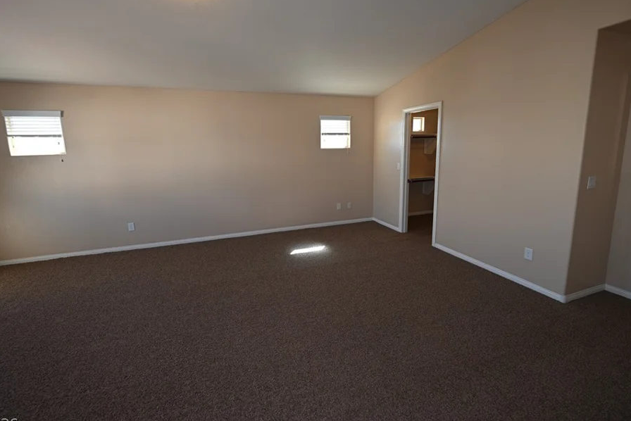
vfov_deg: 73.7
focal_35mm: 16
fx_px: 281
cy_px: 194
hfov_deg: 96.7
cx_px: 309
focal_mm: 14
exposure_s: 1/60
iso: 450
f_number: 4
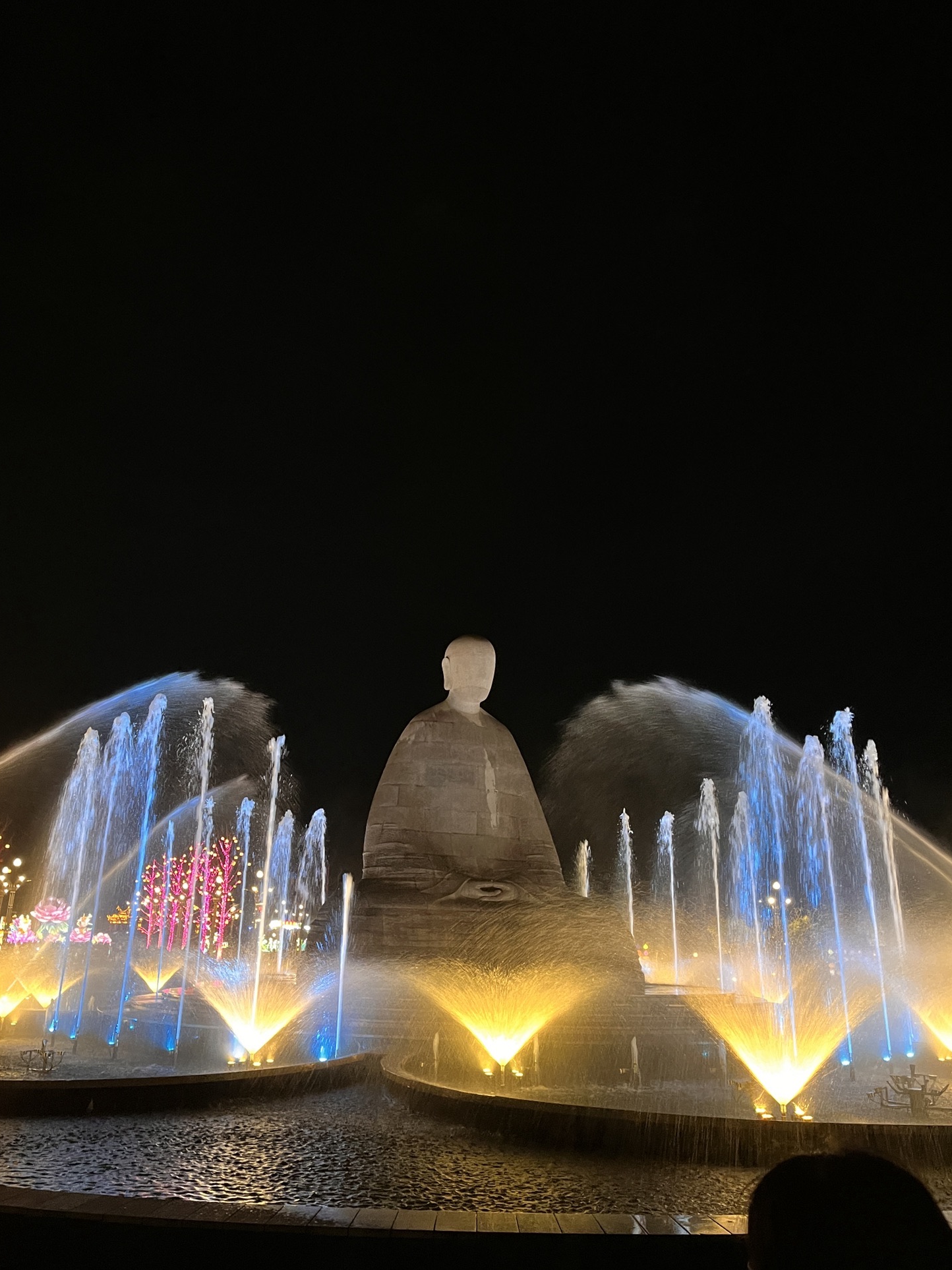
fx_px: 990
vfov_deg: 65.3
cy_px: 618
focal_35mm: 27
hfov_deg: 51.3
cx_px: 464
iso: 500
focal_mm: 5.1
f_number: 1.6
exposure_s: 1/25
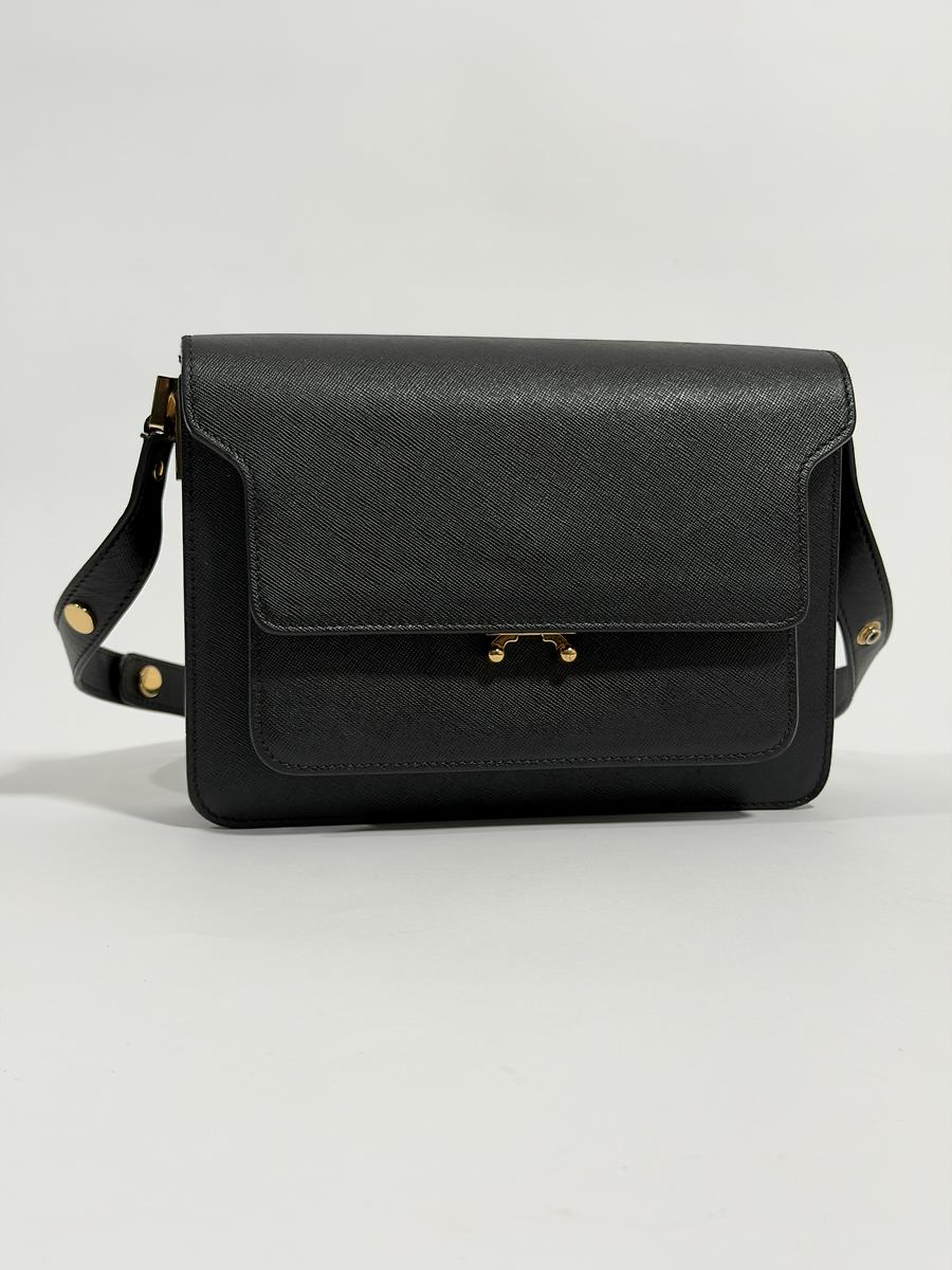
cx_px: 476
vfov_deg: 39.7
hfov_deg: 30.3
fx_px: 1760
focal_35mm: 48
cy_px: 635
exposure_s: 1/100
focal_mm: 6.76
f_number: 1.78
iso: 64
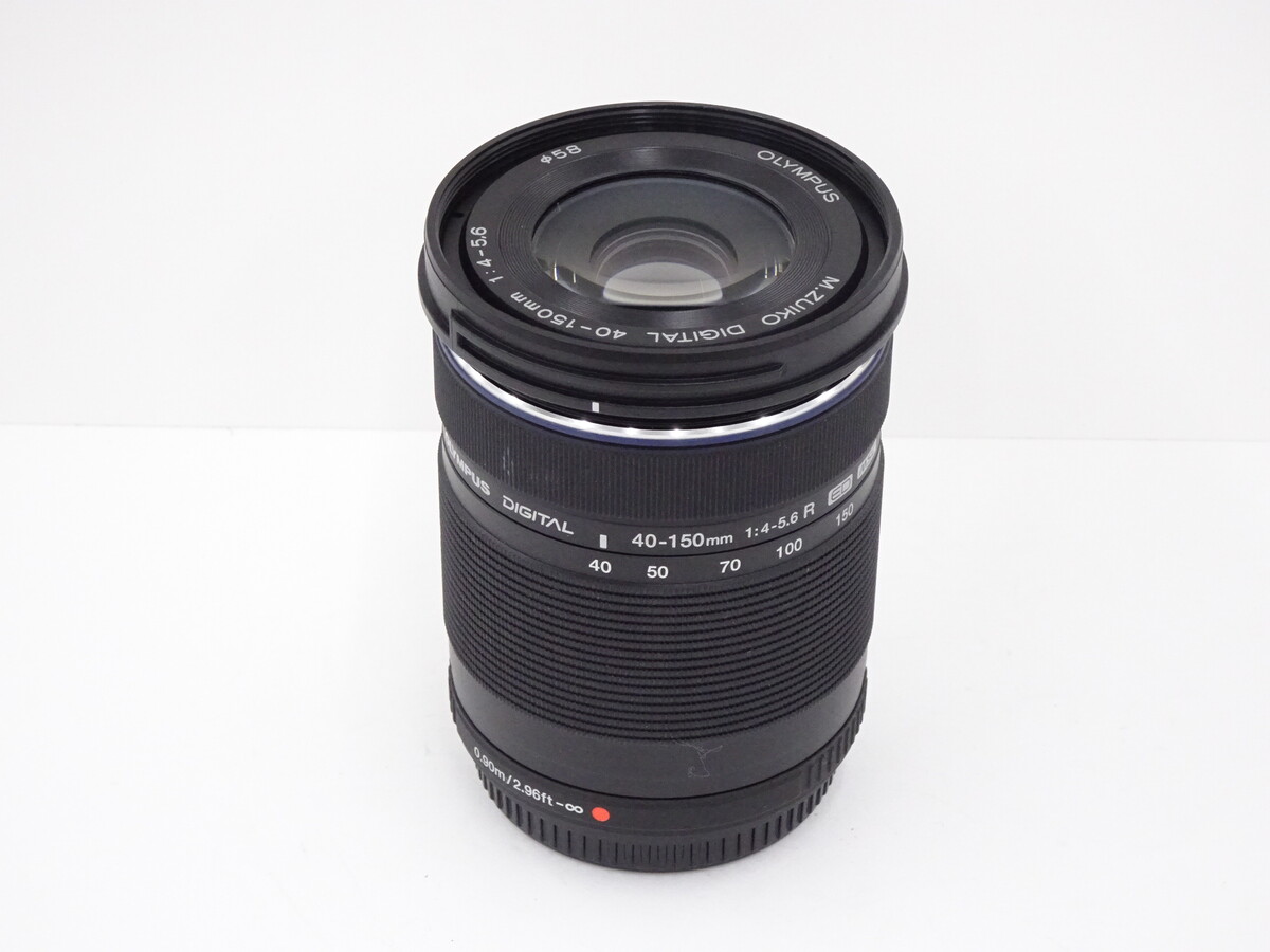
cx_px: 635
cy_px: 476
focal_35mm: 83
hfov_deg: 23.6
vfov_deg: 17.8
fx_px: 3045
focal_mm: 14.12
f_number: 5
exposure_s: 1/100
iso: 800
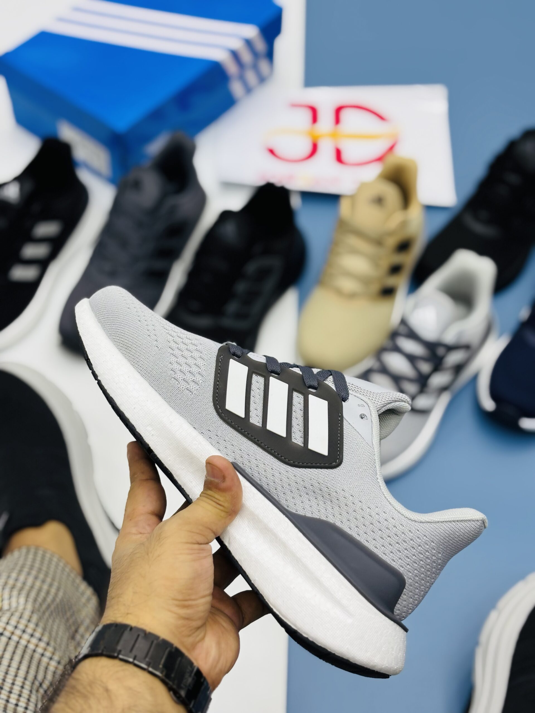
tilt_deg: -53.0
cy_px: 356
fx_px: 1072
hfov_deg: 28.0
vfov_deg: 36.8
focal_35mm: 52
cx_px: 268
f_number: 1.6
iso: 32
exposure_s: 1/170
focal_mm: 5.96
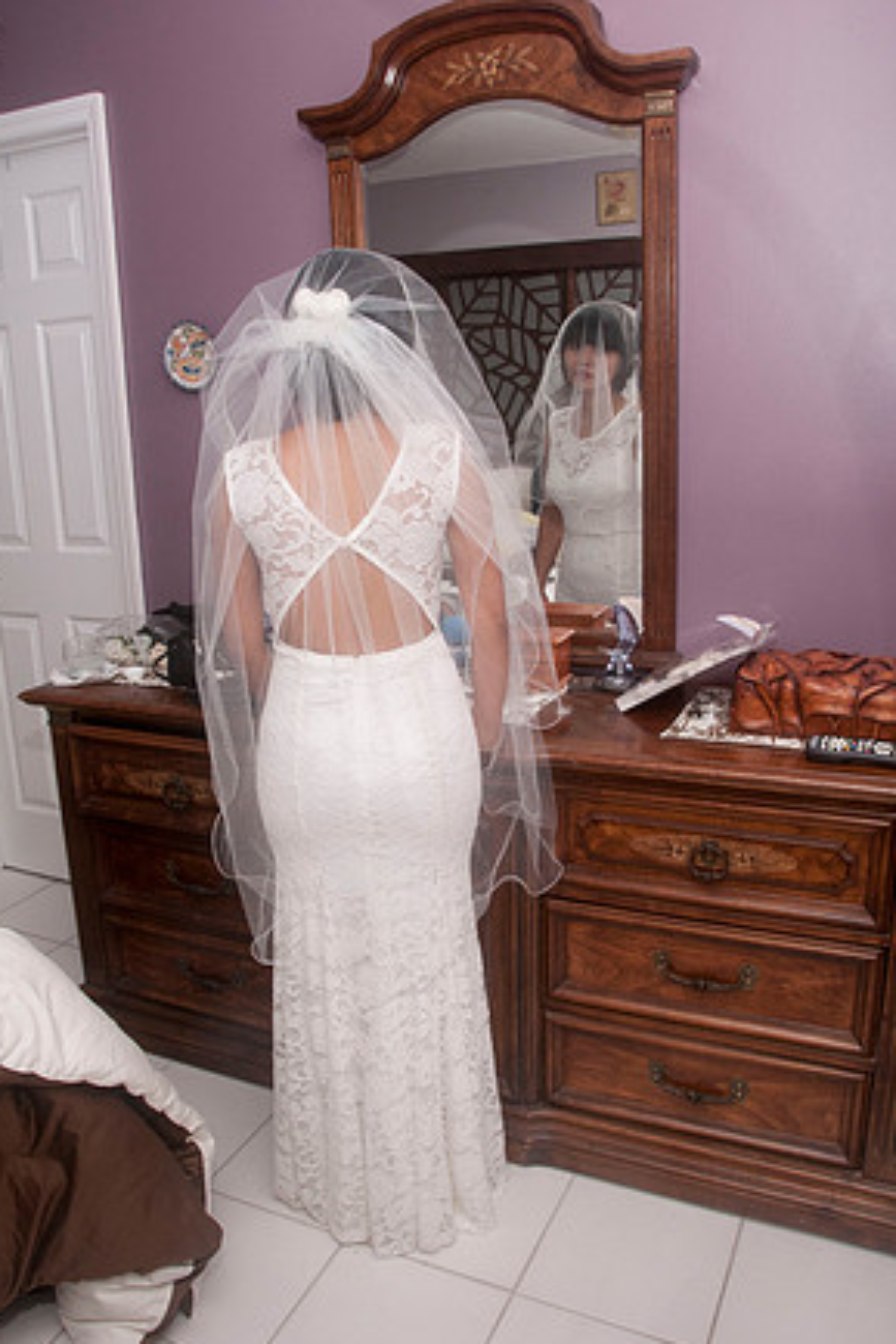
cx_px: 445
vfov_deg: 65.4
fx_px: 1044
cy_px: 689
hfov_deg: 46.4
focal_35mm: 28
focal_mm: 18
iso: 400
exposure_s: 1/250
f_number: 11
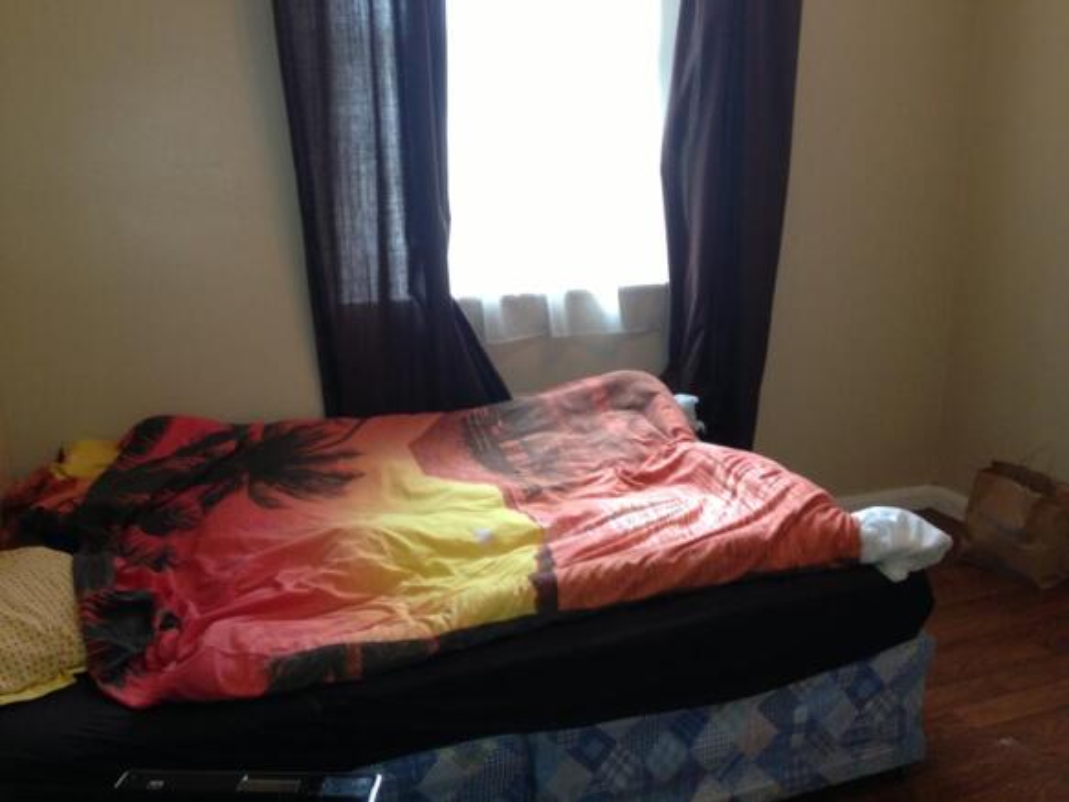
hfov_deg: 55.4
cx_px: 534
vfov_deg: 42.9
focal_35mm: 33
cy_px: 401
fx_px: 1019
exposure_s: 1/20
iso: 160
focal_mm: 4.13
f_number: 2.4
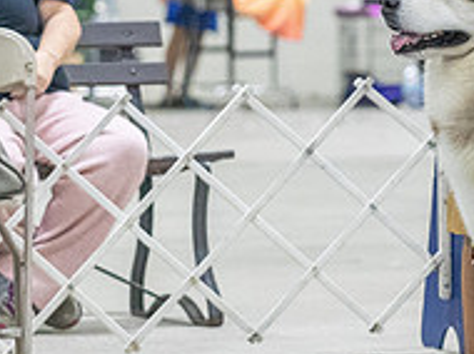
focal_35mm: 349
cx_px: 588
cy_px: -7
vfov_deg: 4.2
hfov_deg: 5.7
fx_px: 4773
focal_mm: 102
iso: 6400
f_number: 3.2
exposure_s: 1/320
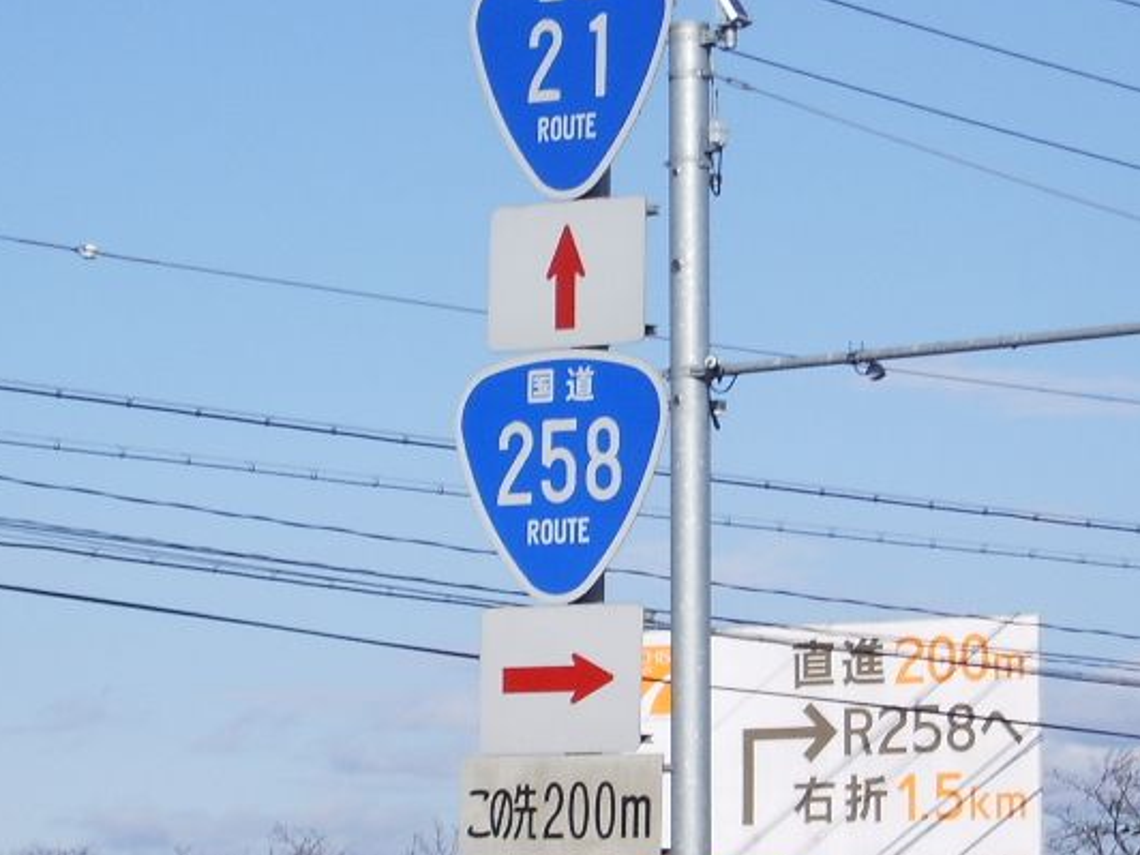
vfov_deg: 7.2
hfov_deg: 9.6
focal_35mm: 206
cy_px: 392
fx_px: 6784
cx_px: 568
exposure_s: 1/200
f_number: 7.7
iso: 50
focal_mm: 17.4
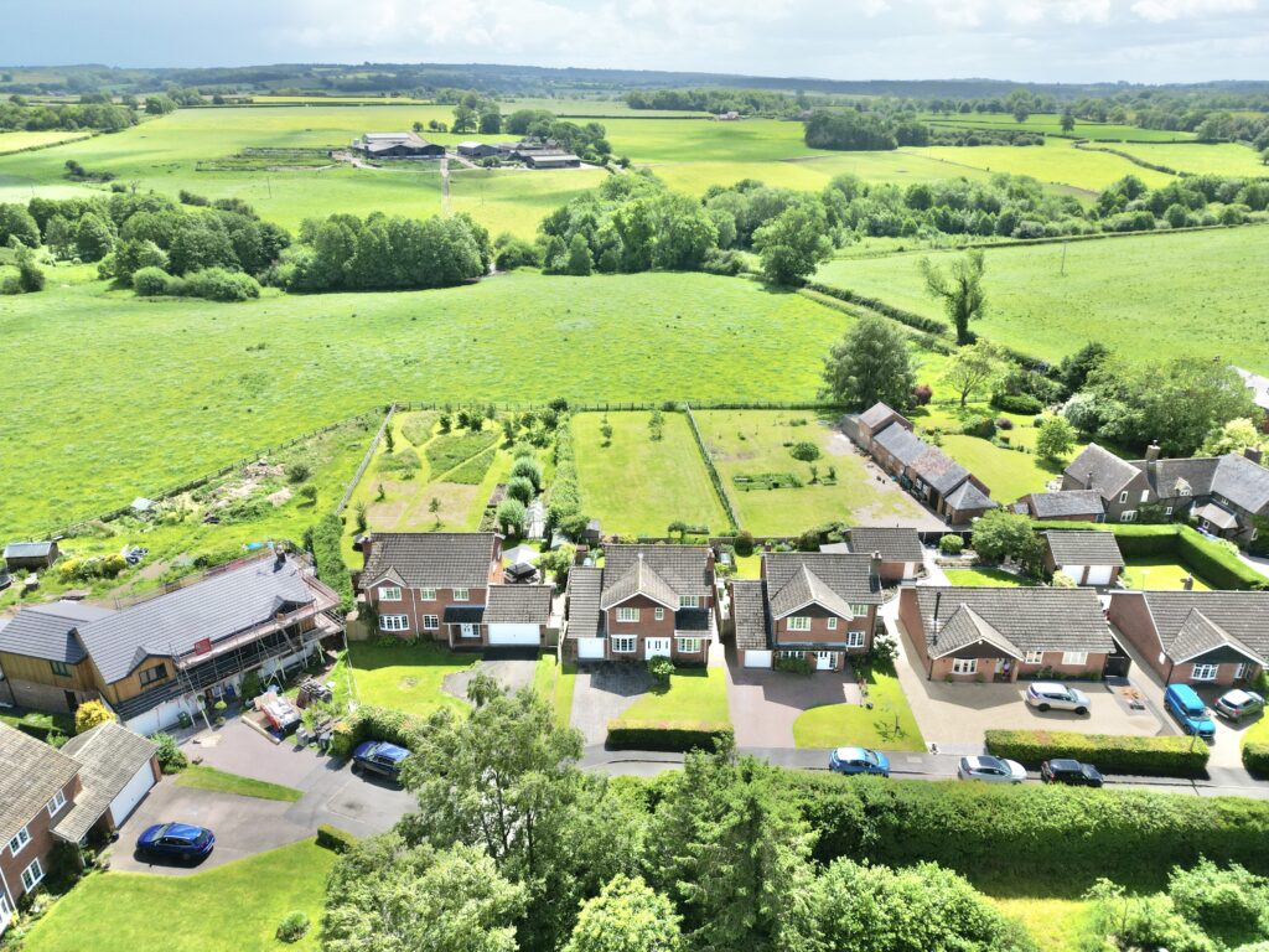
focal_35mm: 24
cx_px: 634
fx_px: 880
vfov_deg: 56.8
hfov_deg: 71.6
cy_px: 476
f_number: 1.7
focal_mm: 6.72
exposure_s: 1/2500
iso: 140
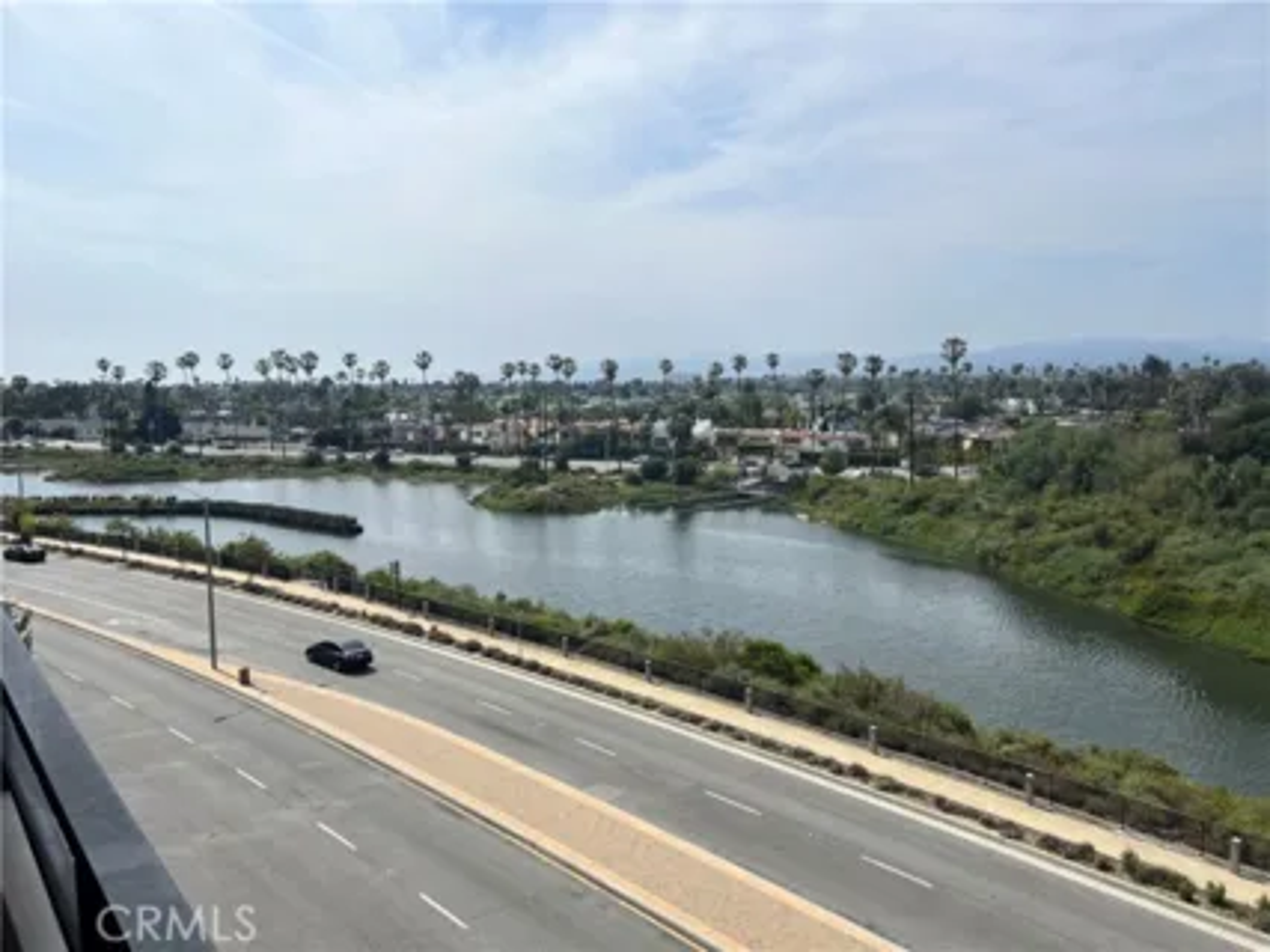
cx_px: 635
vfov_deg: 53.0
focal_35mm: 26
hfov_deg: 67.3
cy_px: 476
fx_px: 954
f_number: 1.5
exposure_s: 1/8696
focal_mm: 5.7
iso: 50
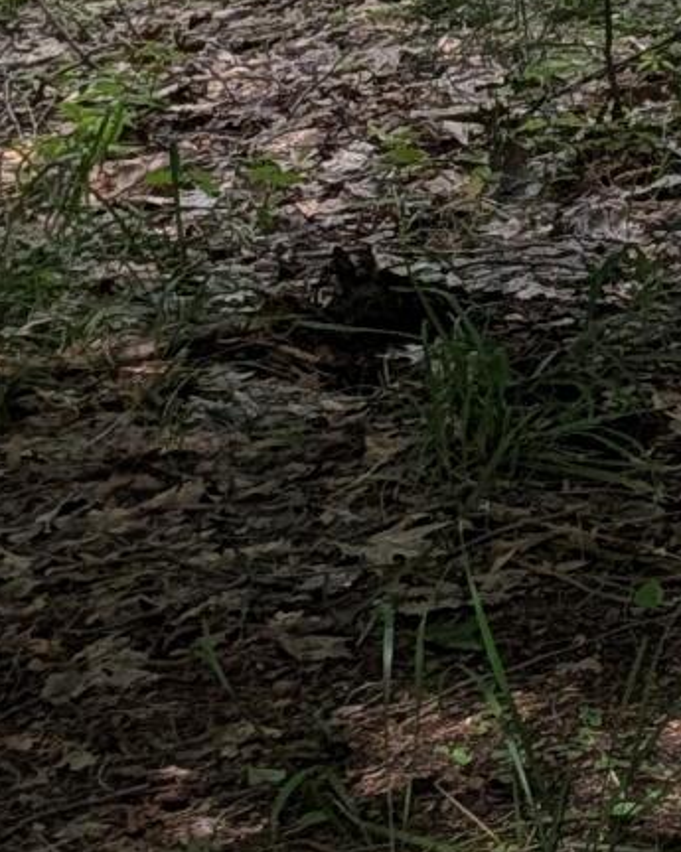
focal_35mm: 163
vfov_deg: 10.8
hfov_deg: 7.0
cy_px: -858
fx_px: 4111
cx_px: 2823
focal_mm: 6.9
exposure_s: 1/290
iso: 19
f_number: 1.68
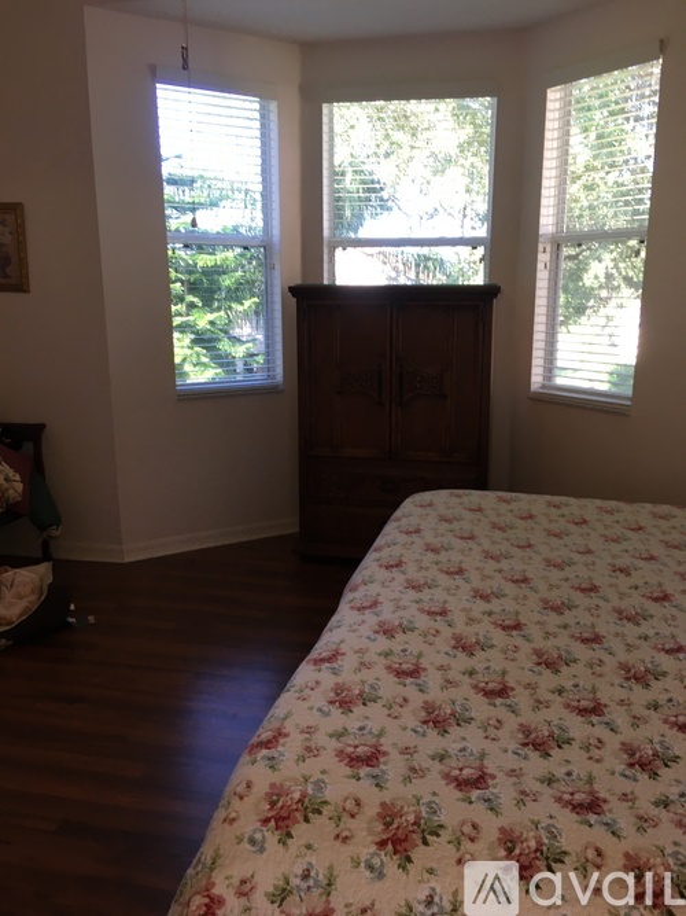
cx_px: 343
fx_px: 767
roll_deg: -1.5
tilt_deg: -11.4
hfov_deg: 48.2
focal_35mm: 29
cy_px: 458
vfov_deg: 61.7
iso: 25
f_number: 2.2
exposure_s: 1/30
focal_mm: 4.15
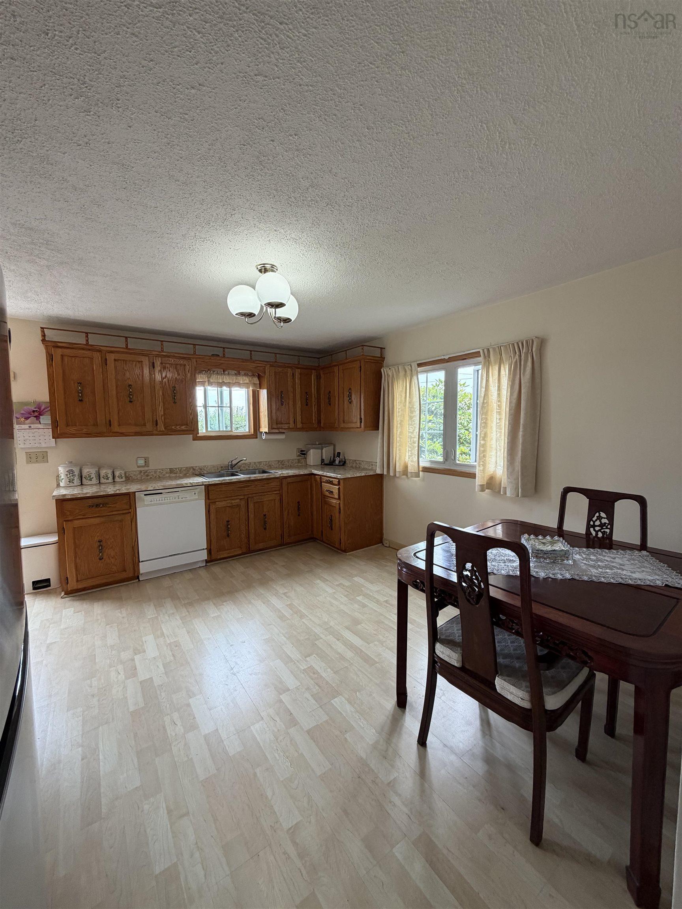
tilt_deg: -3.0
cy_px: 454
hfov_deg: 85.7
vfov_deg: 102.1
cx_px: 341
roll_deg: +0.7
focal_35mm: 14
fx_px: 368
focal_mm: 2.22
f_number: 2.2
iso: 125
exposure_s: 1/120
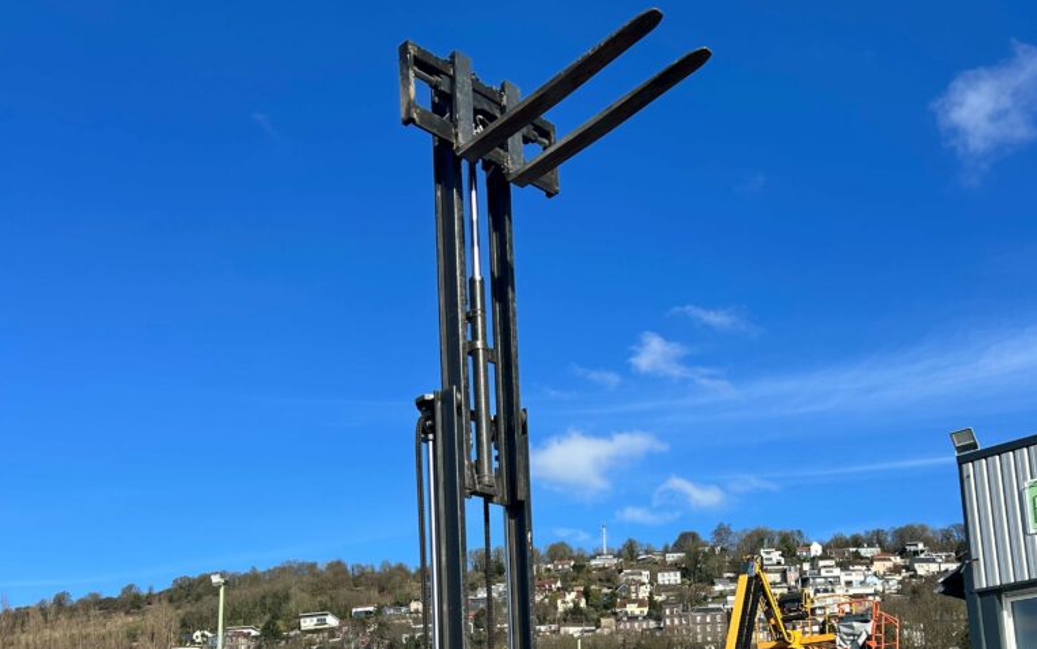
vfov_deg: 32.2
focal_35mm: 37
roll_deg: +0.6
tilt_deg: +11.5
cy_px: 623
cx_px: 519
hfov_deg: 52.7
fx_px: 1046
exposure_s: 1/2083
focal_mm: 5.7
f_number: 1.5
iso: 50
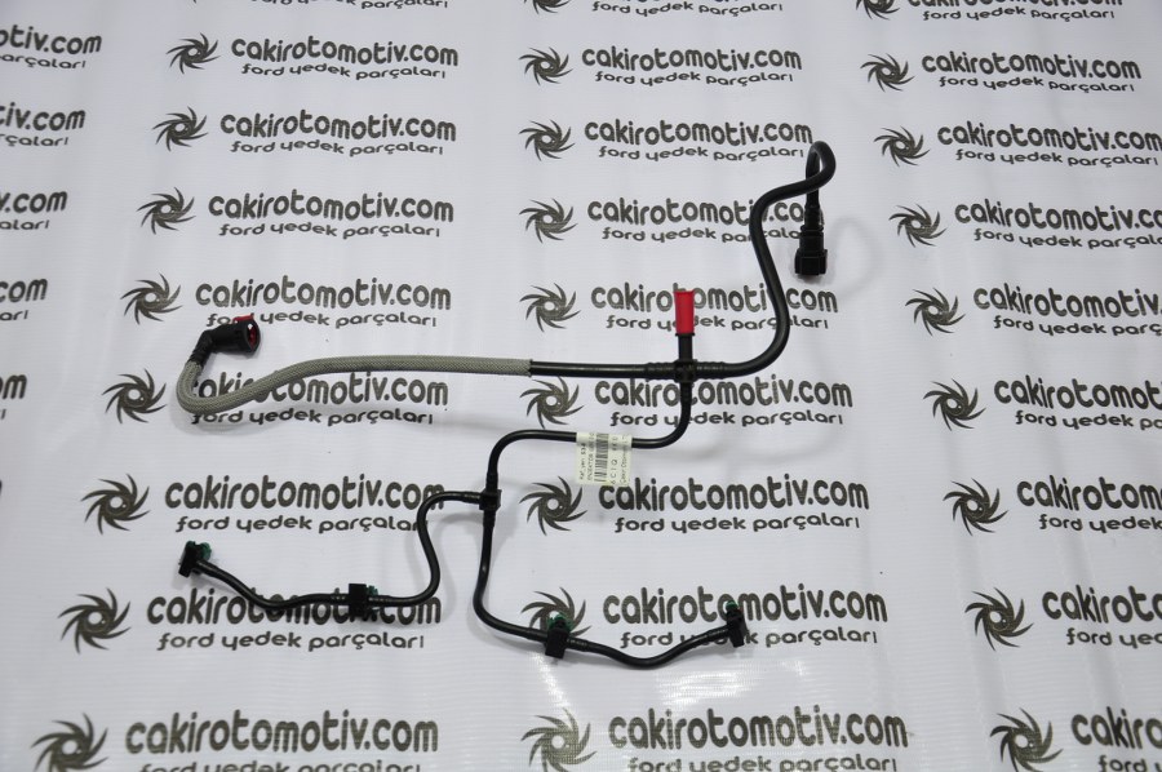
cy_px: 386
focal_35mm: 42
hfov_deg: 46.4
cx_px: 581
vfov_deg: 31.8
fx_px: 1354
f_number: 4.5
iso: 200
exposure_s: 1/40
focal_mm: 28
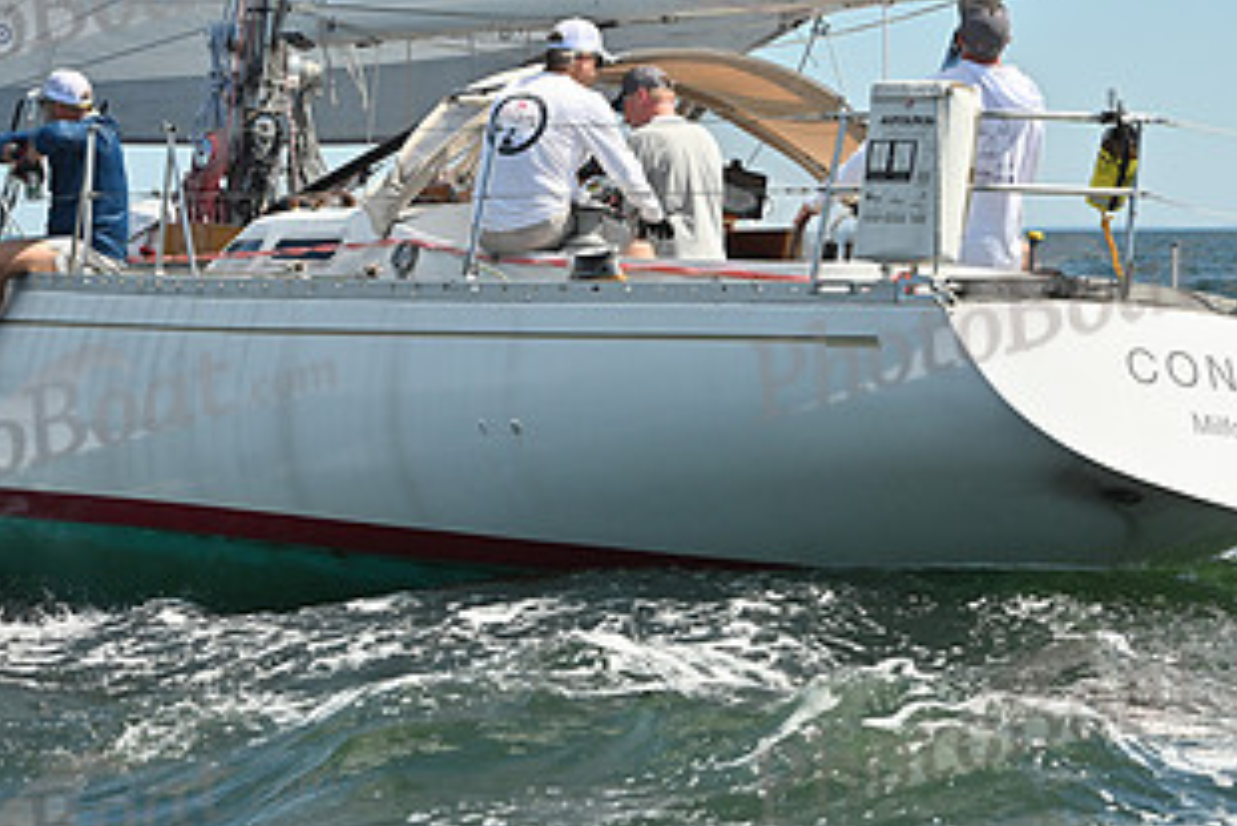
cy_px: 166
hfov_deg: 14.0
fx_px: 5019
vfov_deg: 9.4
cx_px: 547
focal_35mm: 146
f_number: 8
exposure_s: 1/1250
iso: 250
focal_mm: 78
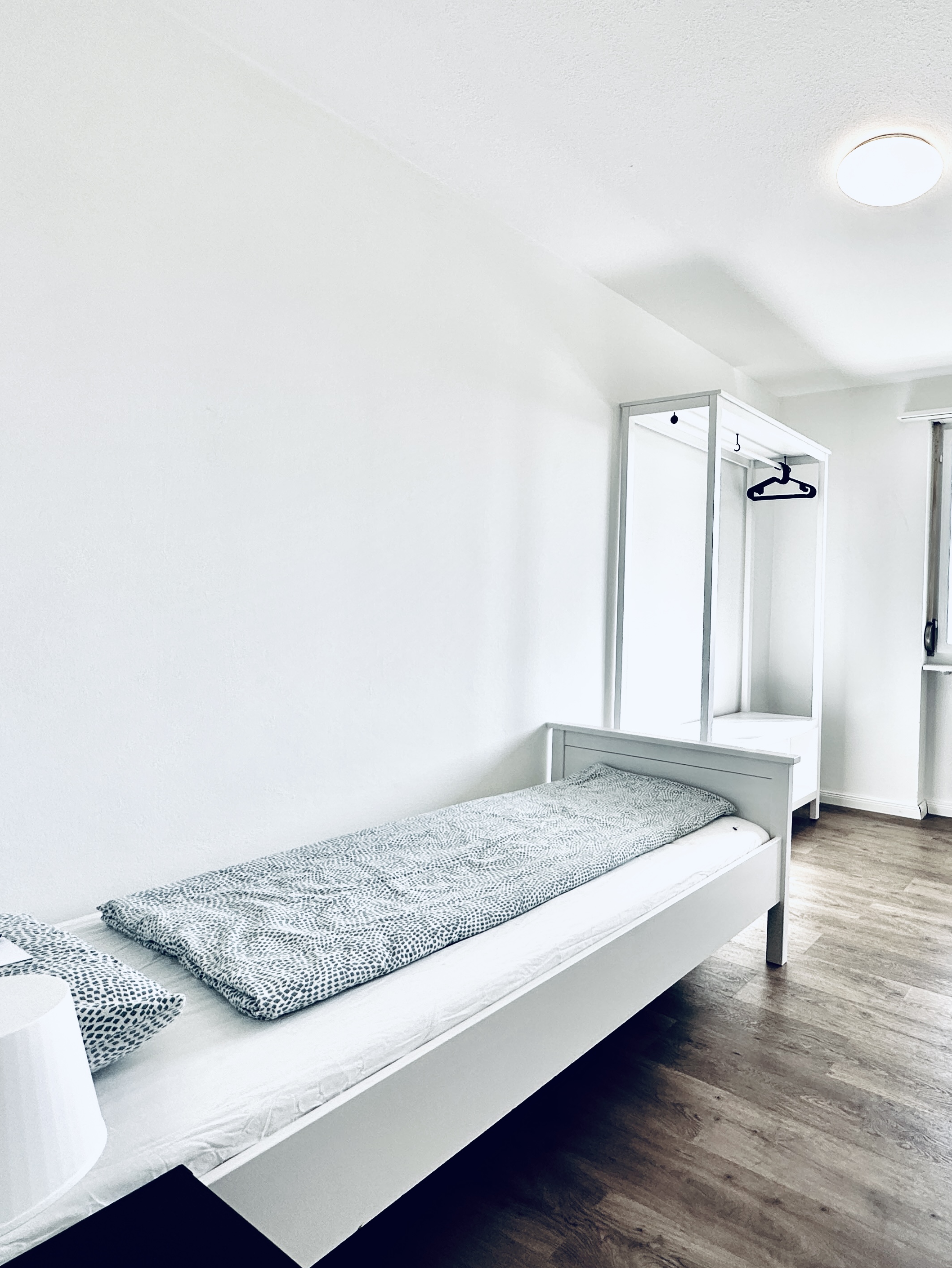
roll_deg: -1.9
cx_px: 718
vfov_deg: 81.7
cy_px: 614
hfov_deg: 62.1
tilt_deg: -1.0
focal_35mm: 20
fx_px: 733
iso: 40
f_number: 2.2
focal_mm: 2.22
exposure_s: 1/556
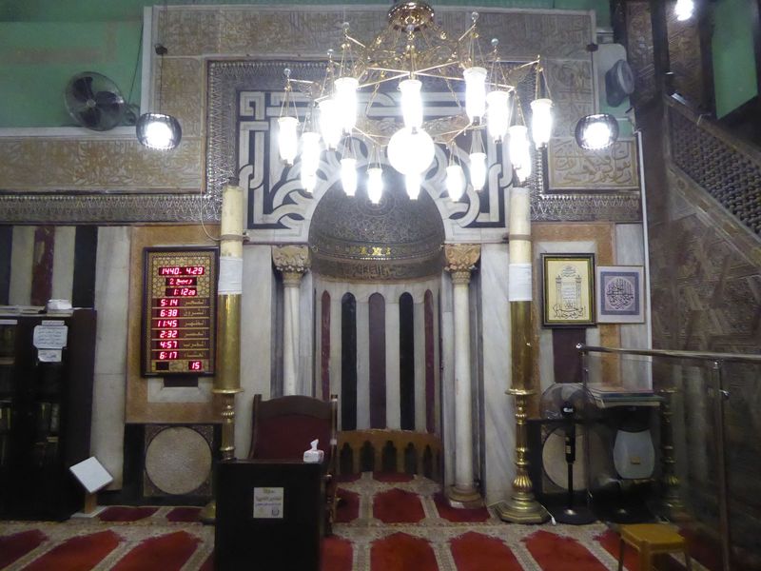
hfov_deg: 69.4
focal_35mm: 25
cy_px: 286
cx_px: 380
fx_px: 550
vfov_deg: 54.9
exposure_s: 1/60
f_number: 3.3
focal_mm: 4.3
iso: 1600
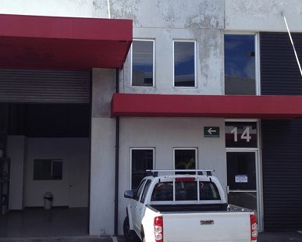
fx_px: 501
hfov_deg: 33.5
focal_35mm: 56
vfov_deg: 27.2
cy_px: 114
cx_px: 142
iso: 50
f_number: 2.4
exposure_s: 1/627
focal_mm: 4.28
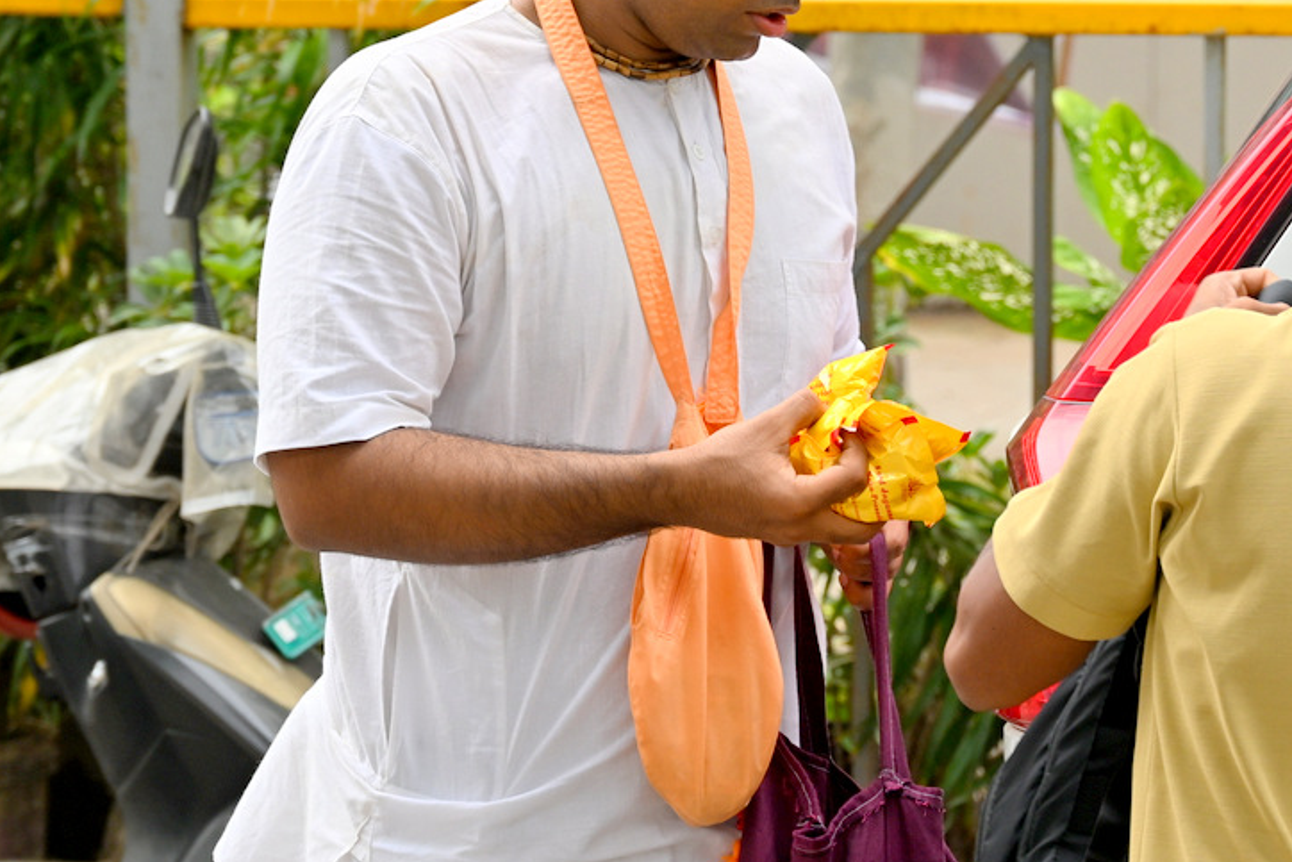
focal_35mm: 243
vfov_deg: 5.7
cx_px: 964
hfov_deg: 8.5
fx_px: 8722
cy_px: 411
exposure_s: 1/250
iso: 320
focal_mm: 110
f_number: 6.3
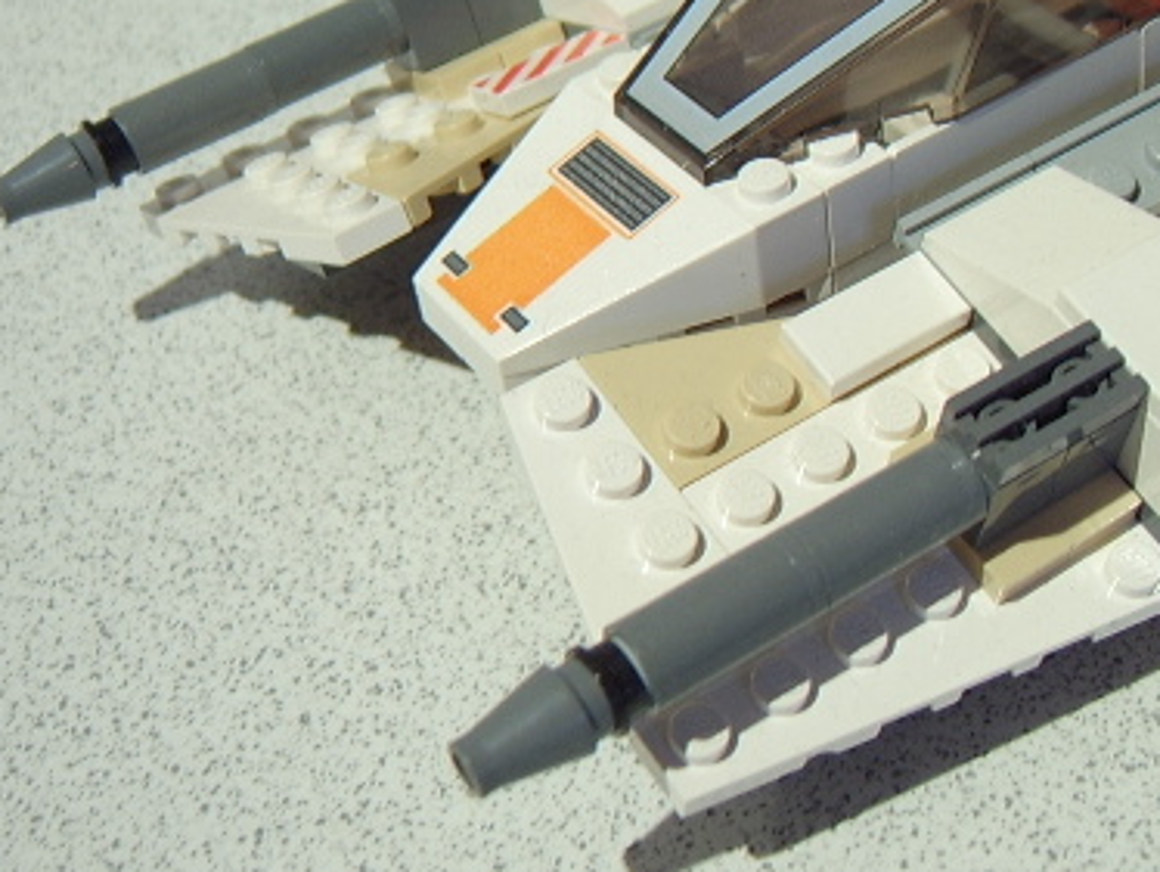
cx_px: 934
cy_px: 295
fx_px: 1777
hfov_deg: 35.0
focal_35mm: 53
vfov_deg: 27.4
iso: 100
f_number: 2.7
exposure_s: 1/14
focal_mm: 8.13
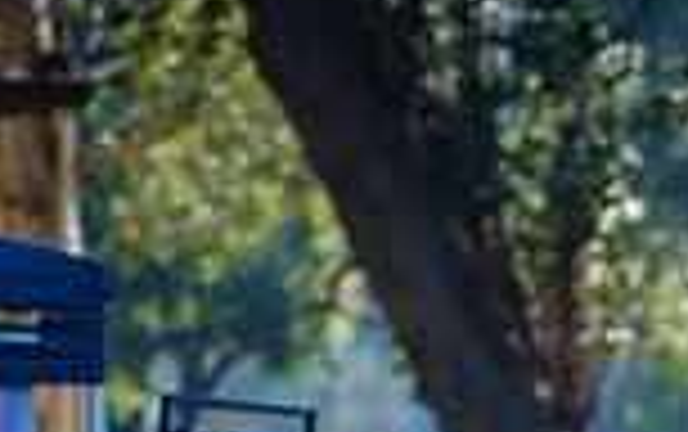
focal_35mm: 693
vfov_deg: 1.9
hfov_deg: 3.0
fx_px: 13008
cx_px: 1023
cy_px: 790
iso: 1250
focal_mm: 107.4
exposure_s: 1/1600
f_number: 4.6
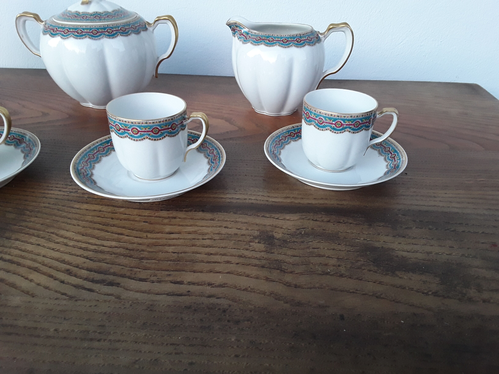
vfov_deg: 51.4
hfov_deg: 65.3
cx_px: 250
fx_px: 389
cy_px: 187
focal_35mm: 27
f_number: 1.9
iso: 100
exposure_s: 1/33
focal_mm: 2.91
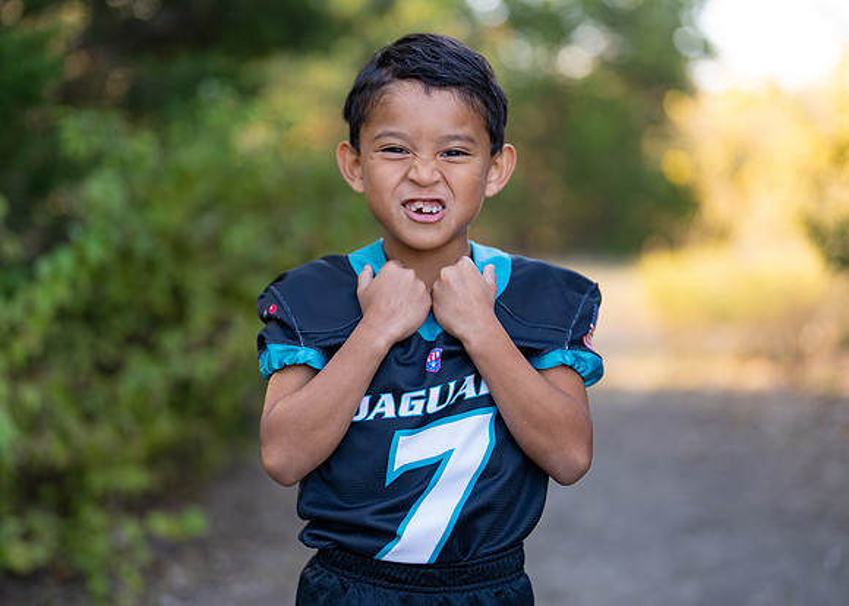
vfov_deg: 24.1
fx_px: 1421
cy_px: 287
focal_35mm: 59
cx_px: 430
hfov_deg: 33.3
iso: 100
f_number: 1.2
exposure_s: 1/320
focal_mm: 50
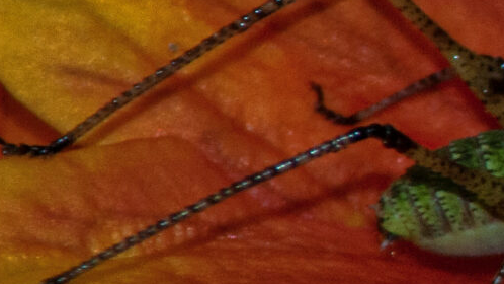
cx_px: 976
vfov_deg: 0.5
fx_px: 32418
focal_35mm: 2426
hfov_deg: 0.9
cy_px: 250
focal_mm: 300
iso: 100
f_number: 5.6
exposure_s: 1/125
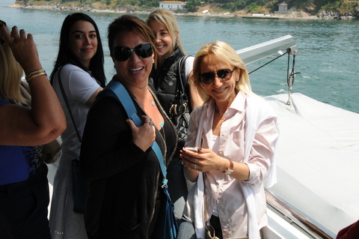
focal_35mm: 44
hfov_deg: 45.0
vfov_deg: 30.8
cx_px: 180
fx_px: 433
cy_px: 120
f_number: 16
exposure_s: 1/250
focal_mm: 29
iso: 400
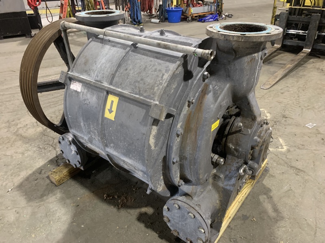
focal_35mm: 26
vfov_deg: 53.1
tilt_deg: -33.1
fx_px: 244
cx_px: 162
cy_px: 122
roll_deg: +0.1
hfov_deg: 67.3
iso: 320
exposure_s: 1/40
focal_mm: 4.25
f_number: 1.8
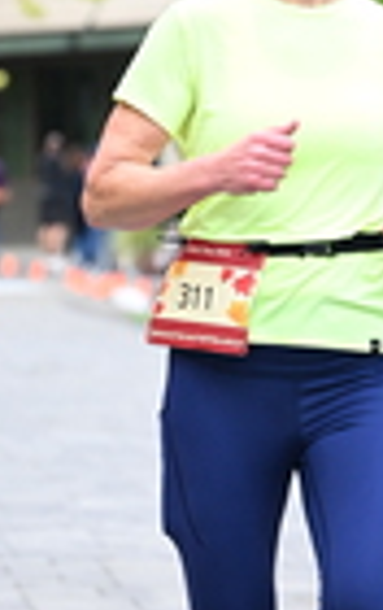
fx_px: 4790
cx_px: 324
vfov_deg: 7.3
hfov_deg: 4.6
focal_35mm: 288
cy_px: 48
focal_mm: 72
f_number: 2.8
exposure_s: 1/1600
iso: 1000
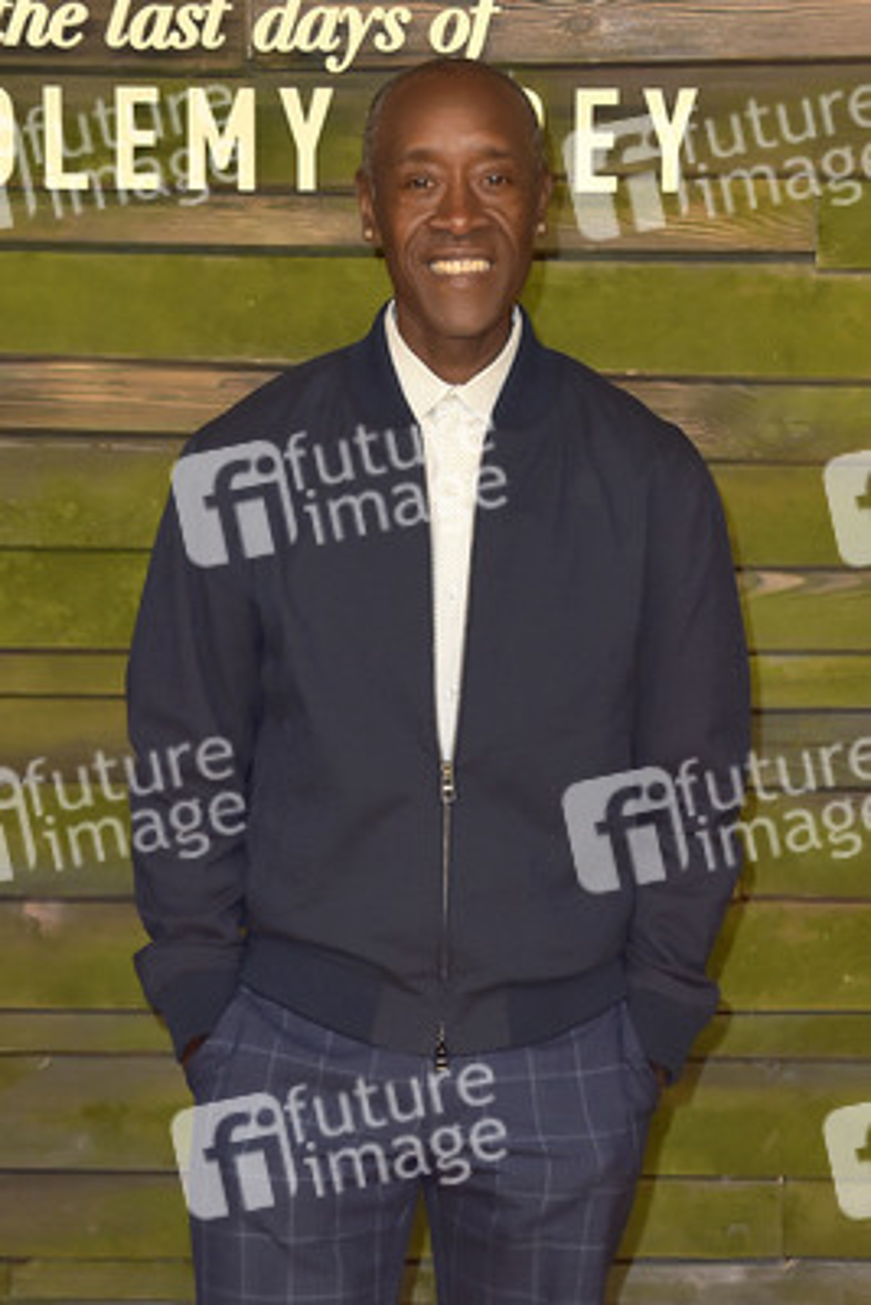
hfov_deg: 24.2
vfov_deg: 35.6
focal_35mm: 56
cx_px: 436
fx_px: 2030
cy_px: 652
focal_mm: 56
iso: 320
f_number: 7.1
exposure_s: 1/250
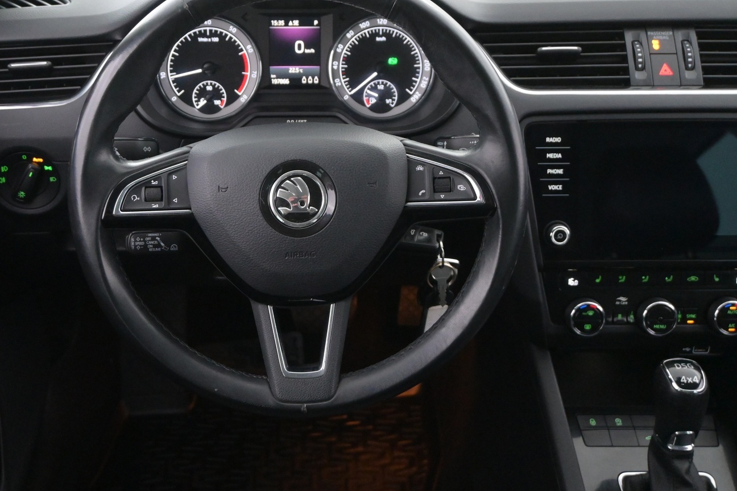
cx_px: 288
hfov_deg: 43.3
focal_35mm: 45
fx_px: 921
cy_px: 206
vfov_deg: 29.8
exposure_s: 1/40
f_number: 4.2
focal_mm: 24
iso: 4500
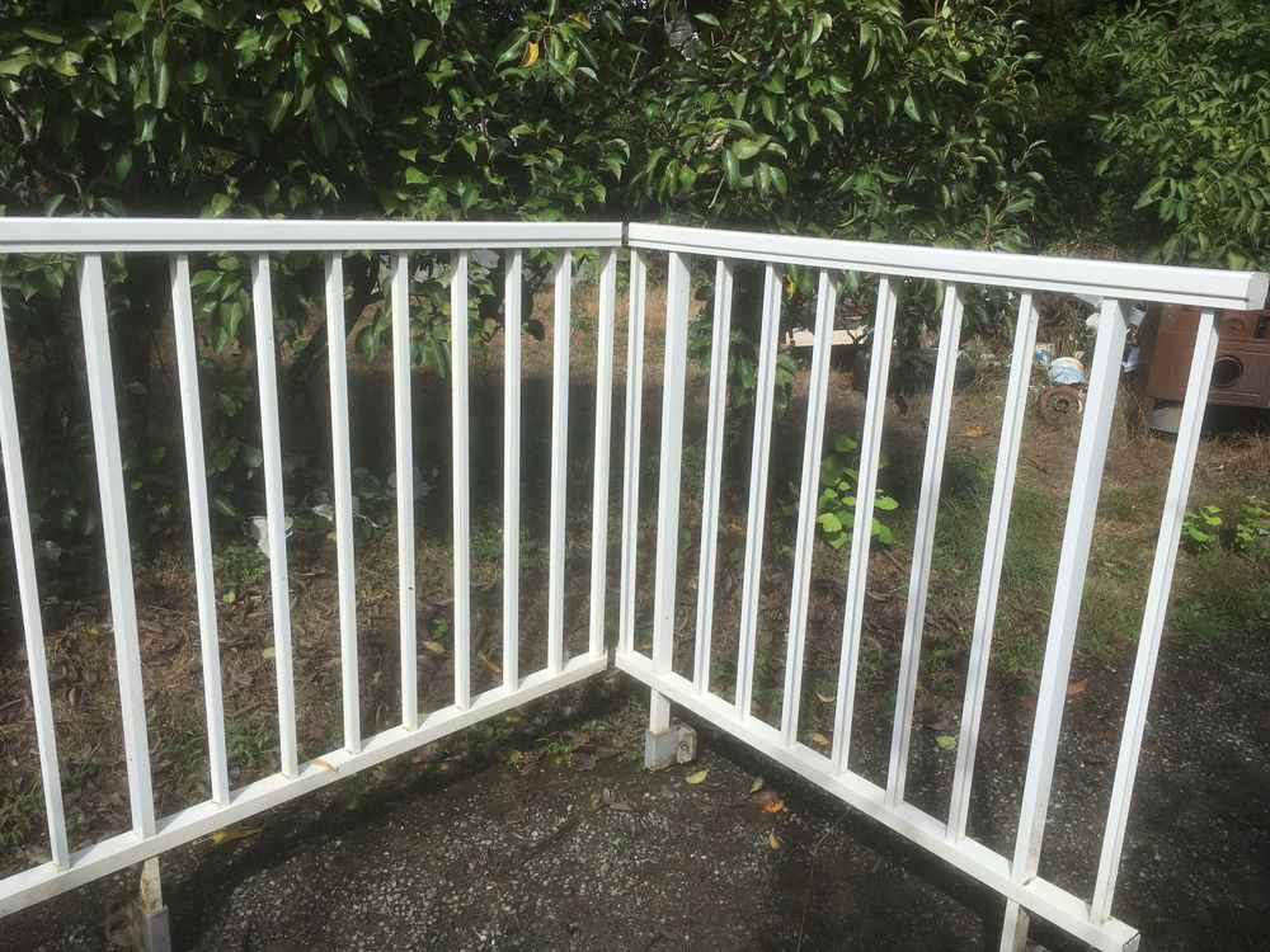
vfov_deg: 48.2
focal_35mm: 29
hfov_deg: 61.7
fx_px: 1064
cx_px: 635
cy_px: 476
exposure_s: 1/1054
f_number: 2.2
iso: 25
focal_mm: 4.15
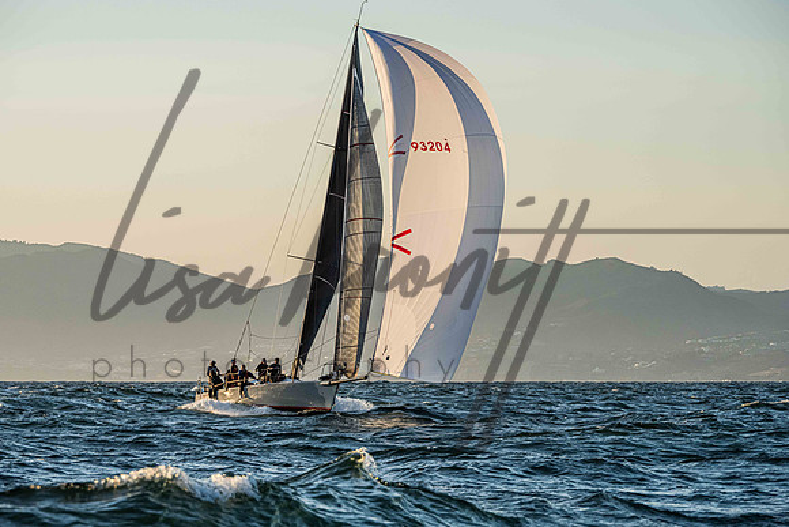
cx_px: 365
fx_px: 3905
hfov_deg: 11.5
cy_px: 254
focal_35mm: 178
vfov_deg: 7.7
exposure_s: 1/1250
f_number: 8
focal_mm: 155
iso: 640
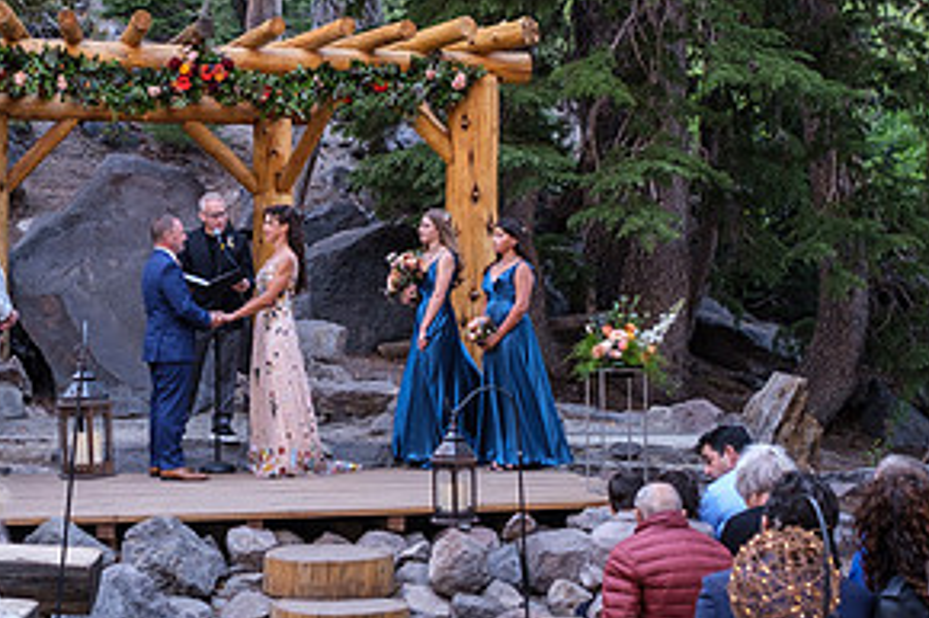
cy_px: 274
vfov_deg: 19.4
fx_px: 1805
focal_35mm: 70
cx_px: 263
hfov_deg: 28.5
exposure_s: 1/40
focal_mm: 23
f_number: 3.2
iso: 160
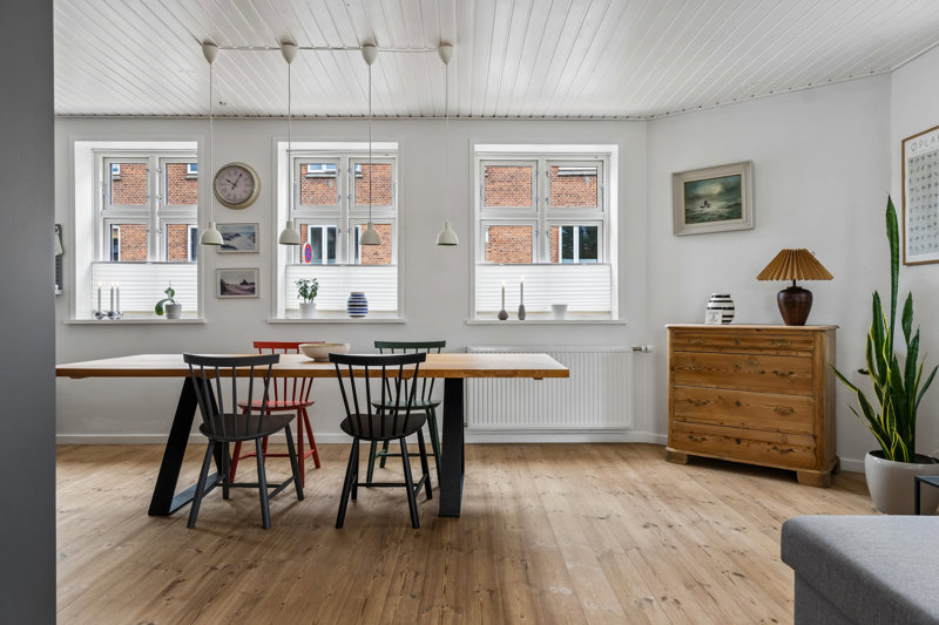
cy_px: 312
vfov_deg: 53.1
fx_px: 626
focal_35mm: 24
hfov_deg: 73.8
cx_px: 470
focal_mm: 16
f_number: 8
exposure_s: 1/2
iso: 200
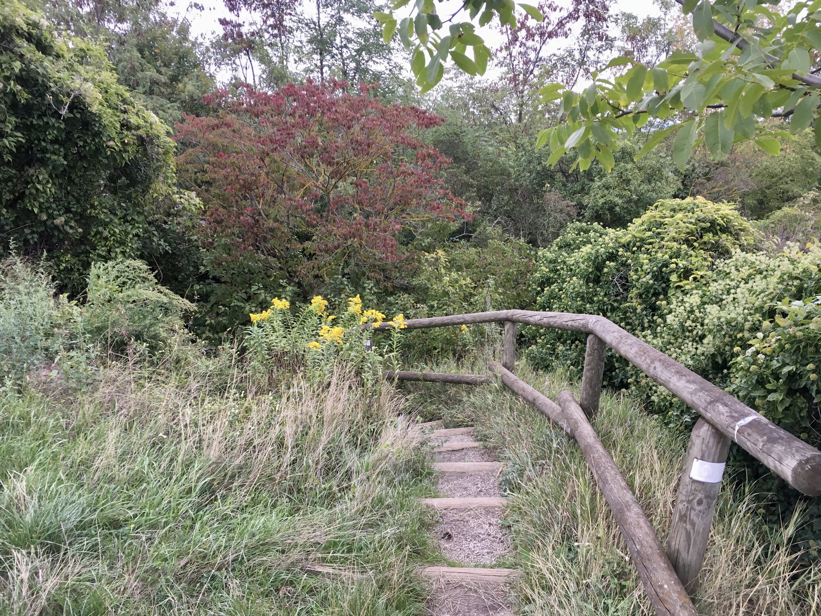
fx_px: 688
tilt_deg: -14.4
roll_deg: +0.3
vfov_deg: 48.2
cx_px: 410
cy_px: 308
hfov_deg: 61.7
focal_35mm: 29
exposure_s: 1/33
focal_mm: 4.15
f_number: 2.2
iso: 40
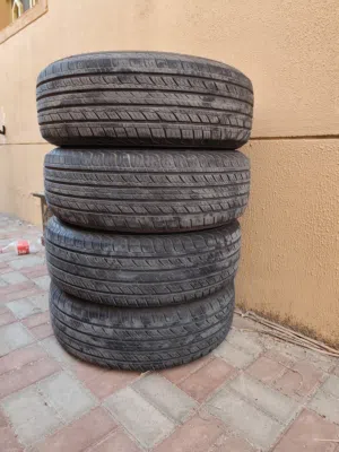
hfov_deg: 58.9
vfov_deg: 73.9
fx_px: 300
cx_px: 170
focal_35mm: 23
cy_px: 226
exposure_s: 1/100
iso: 100
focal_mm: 6.19
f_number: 1.65
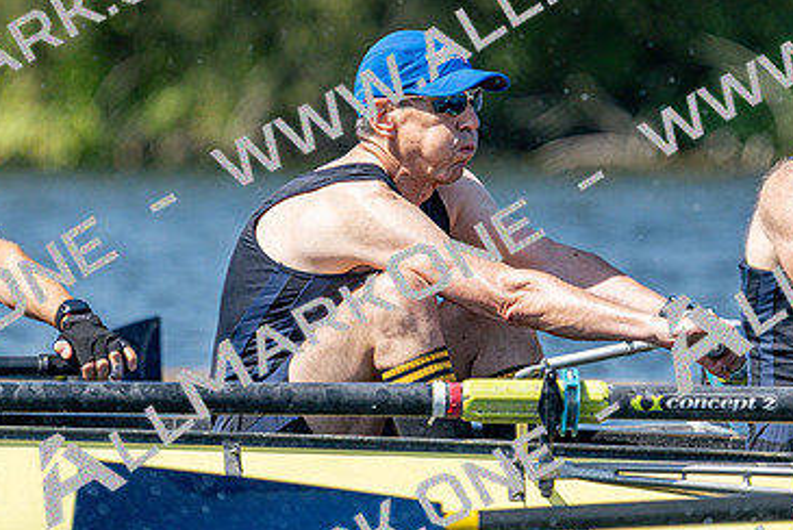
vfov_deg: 1.9
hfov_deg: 2.8
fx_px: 16203
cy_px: 192
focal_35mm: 735
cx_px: 480
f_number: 6.3
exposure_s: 1/2000
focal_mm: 463
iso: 400
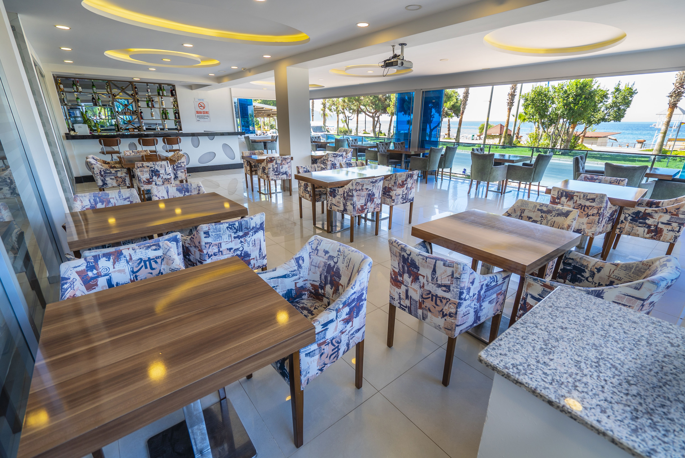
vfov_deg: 73.8
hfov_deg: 96.7
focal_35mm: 16
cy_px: 229
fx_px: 305
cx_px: 342
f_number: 4.5
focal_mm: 16
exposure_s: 1/60
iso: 100
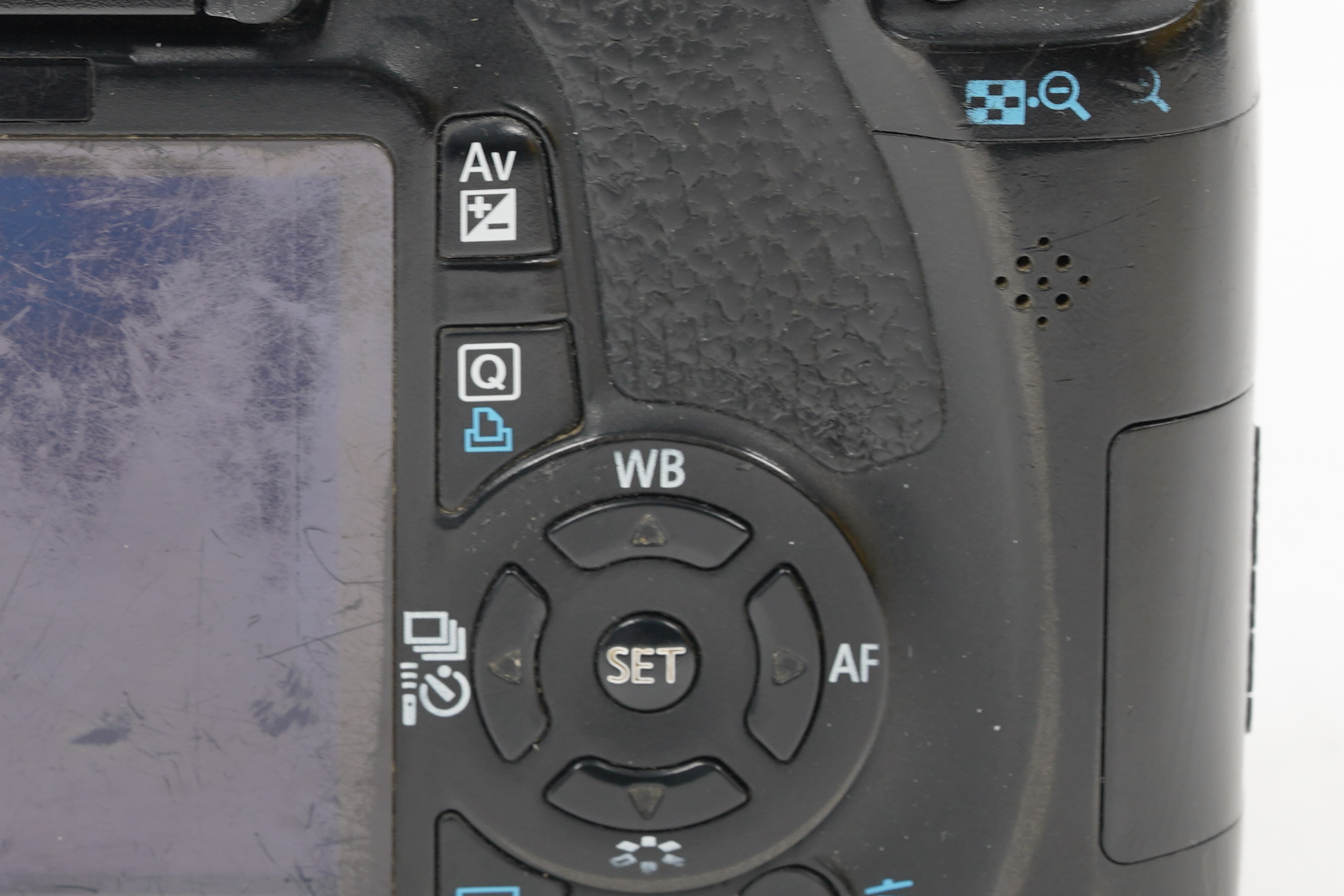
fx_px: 7951
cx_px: 83
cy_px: 133
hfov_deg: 9.6
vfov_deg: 6.4
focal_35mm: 213
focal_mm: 90
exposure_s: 1/1.6
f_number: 11
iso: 200
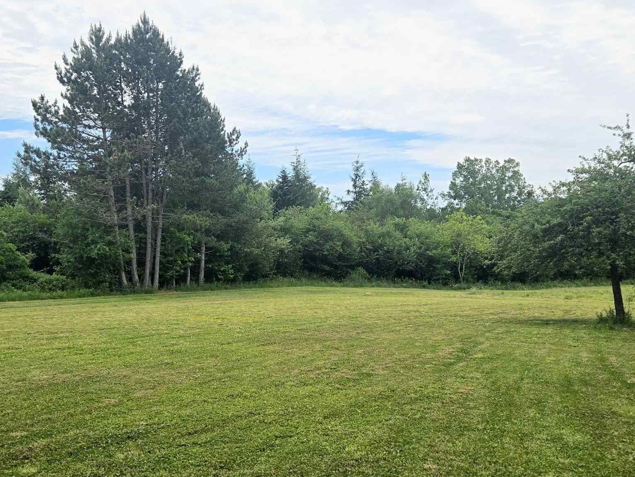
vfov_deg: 31.5
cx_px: 298
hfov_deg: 41.2
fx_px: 844
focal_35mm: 46
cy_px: 268
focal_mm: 5.4
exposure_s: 1/2000
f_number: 1.8
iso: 25
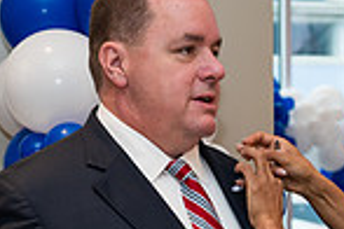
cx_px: 283
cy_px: 367
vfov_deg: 9.7
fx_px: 1309
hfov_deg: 14.9
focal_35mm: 137
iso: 400
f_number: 3.2
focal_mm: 34
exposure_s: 1/160
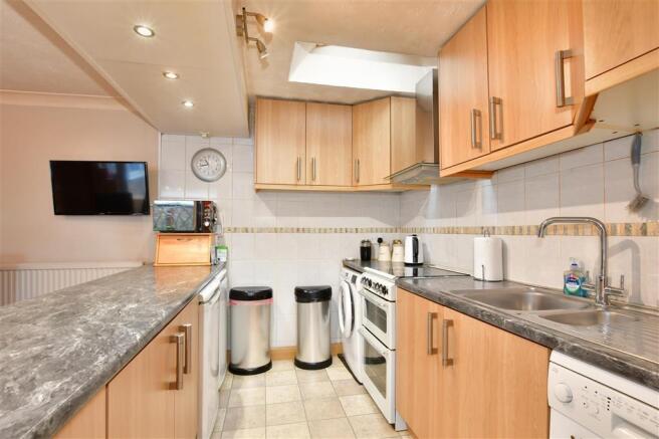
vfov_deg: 70.4
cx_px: 330
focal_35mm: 17
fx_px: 311
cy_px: 220
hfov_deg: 93.3
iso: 500
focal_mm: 11.5
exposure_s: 1/60
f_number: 6.3
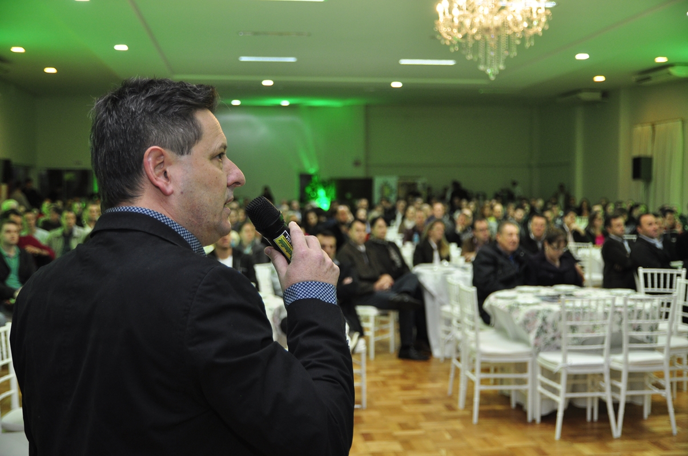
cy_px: 228
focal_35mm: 44
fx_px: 830
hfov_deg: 45.0
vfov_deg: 30.8
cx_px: 344
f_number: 2.8
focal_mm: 29
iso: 640
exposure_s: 1/60
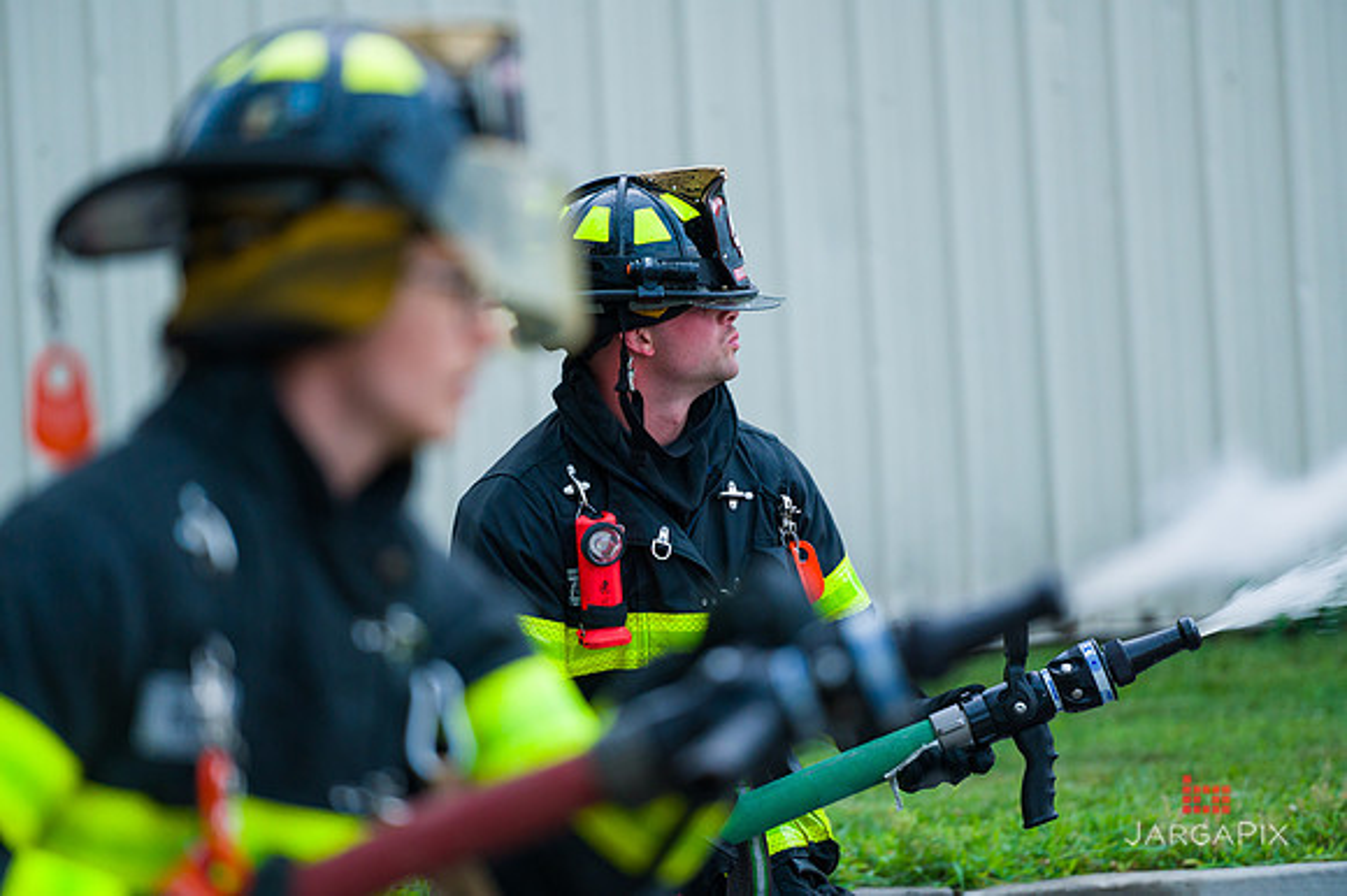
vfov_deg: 6.9
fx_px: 7479
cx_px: 674
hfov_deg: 10.3
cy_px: 448
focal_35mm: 200
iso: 1250
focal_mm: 200
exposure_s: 1/200
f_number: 3.2
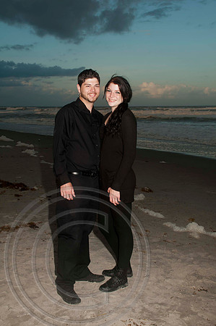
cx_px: 108
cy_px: 163
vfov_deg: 46.4
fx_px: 379
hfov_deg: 31.8
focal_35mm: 42
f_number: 6.3
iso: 100
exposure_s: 1/160
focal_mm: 28
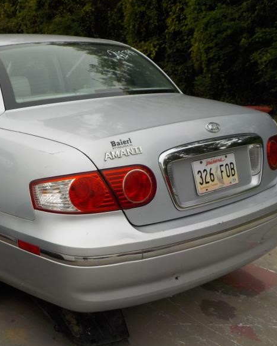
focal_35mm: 40
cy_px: 171
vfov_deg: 45.8
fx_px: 410
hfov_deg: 35.7
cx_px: 43
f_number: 3.3
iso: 125
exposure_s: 1/400
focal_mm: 4.1
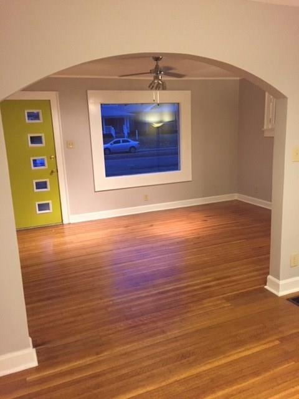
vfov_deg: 61.7
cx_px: 150
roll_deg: +2.6
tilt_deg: -13.8
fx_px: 334
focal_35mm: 29
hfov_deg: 48.2
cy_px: 200
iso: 250
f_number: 2.2
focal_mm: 4.15
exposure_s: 1/30
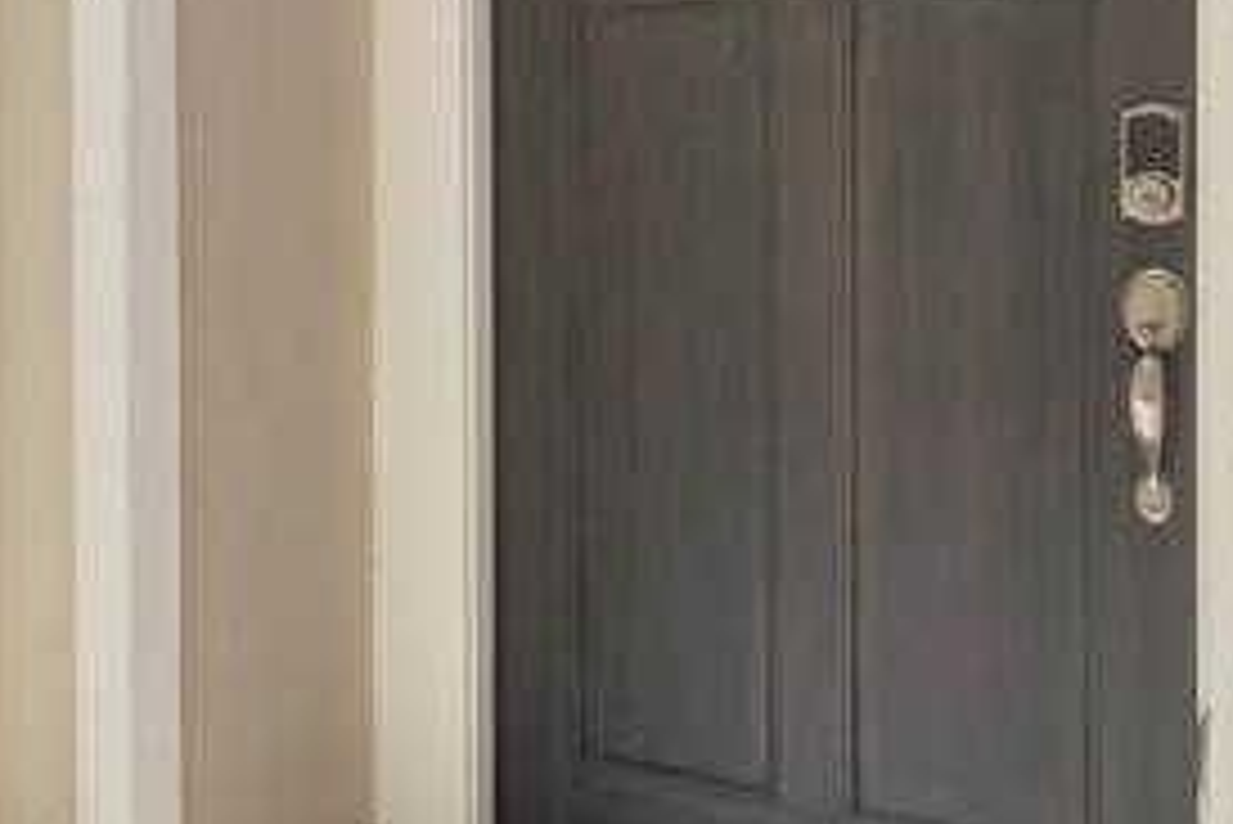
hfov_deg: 31.7
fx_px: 1919
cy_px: 207
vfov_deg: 24.0
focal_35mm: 56
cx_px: -112
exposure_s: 1/640
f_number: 8
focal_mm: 10
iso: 200
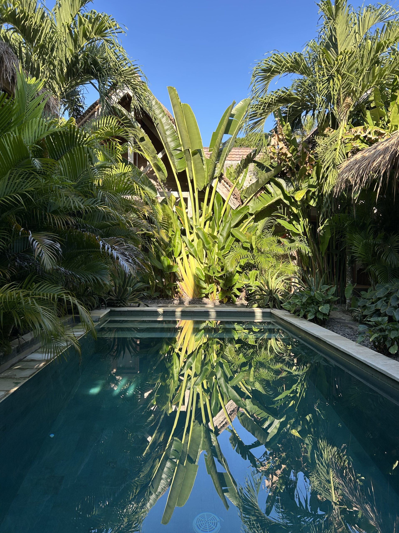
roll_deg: -0.7
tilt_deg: -1.3
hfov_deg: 53.1
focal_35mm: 26
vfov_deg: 67.3
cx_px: 200
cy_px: 266
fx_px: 400
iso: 50
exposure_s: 1/982
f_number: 1.5
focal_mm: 5.7
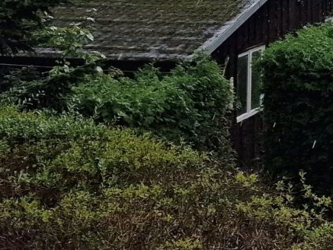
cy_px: -190
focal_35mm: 101
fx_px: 972
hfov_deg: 17.2
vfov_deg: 13.3
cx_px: 526
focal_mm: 6.4
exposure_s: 1/700
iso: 50
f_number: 1.8
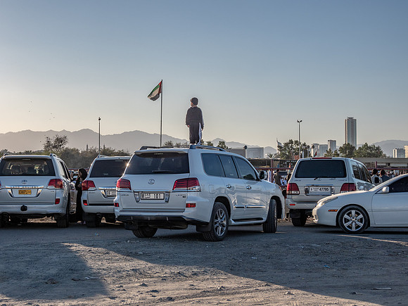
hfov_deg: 28.6
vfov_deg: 21.6
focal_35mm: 68
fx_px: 801
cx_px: 204
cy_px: 153
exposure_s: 1/800
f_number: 7.1
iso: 200
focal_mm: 34
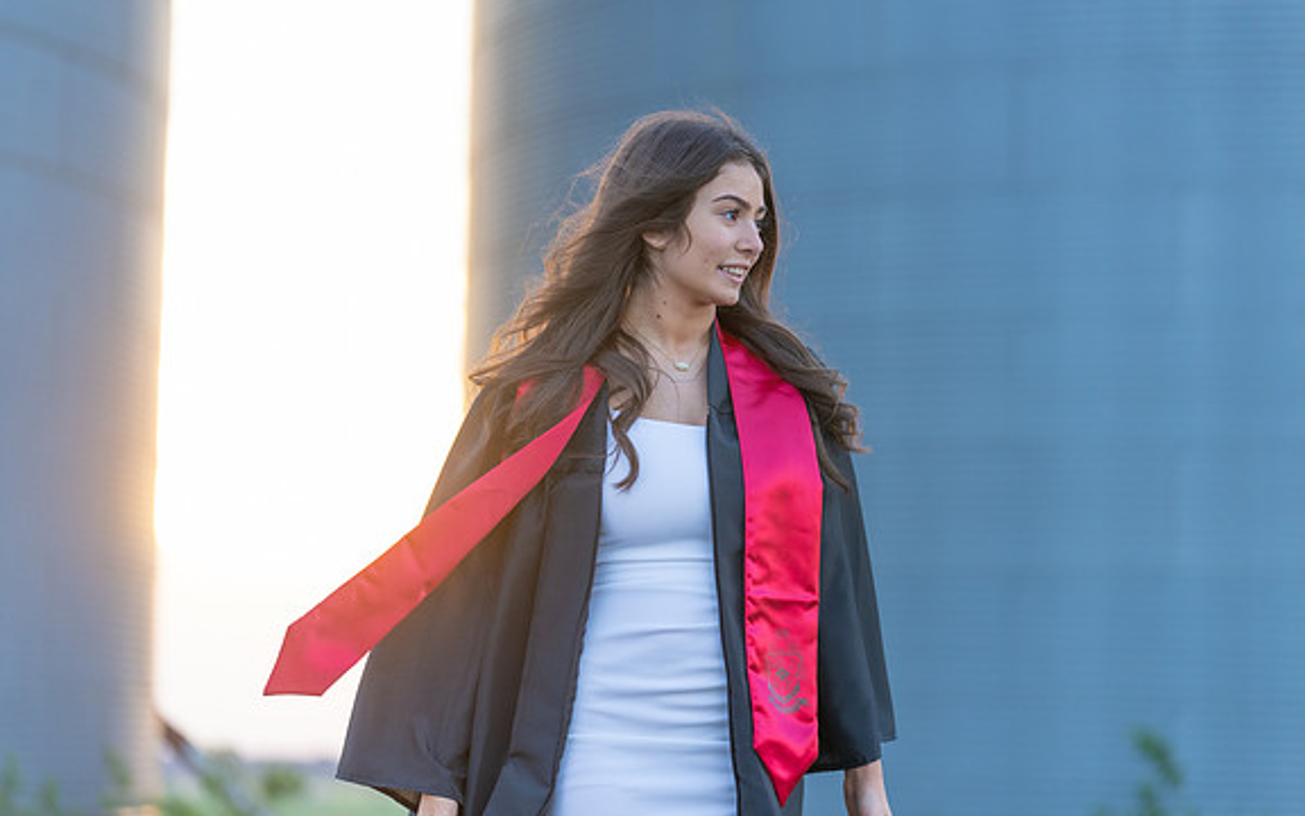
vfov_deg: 11.1
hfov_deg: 17.7
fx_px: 4197
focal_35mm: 118
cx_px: 652
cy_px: 389
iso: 500
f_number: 2.8
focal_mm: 115
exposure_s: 1/320
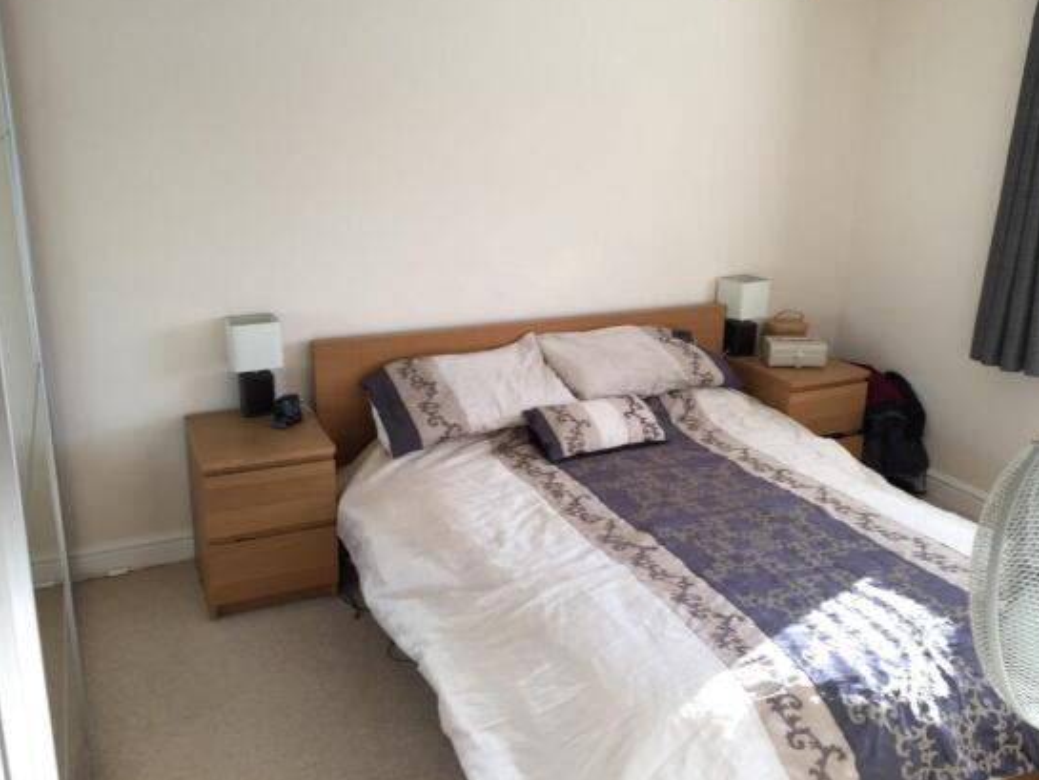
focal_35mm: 31
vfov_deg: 45.5
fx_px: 931
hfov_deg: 58.3
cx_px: 521
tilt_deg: -16.8
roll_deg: -1.6
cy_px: 388
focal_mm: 4.15
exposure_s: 1/60
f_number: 2.2
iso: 32
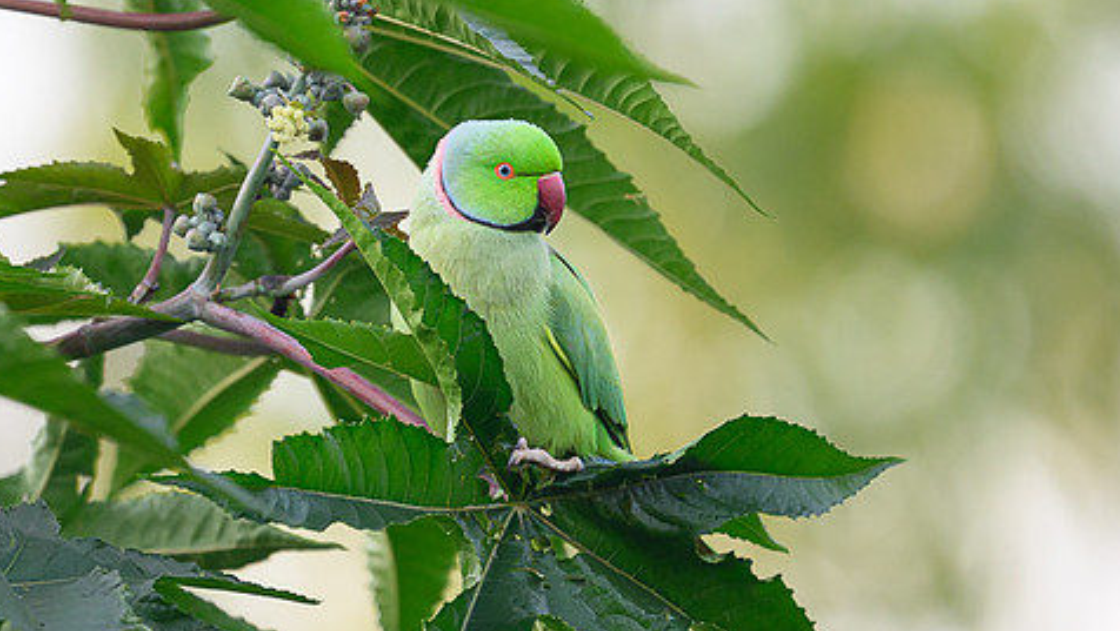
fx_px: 36863
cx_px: 351
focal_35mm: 1241
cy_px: 285
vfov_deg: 1.0
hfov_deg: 1.7
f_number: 4
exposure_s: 1/1600
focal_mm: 560
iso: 1250
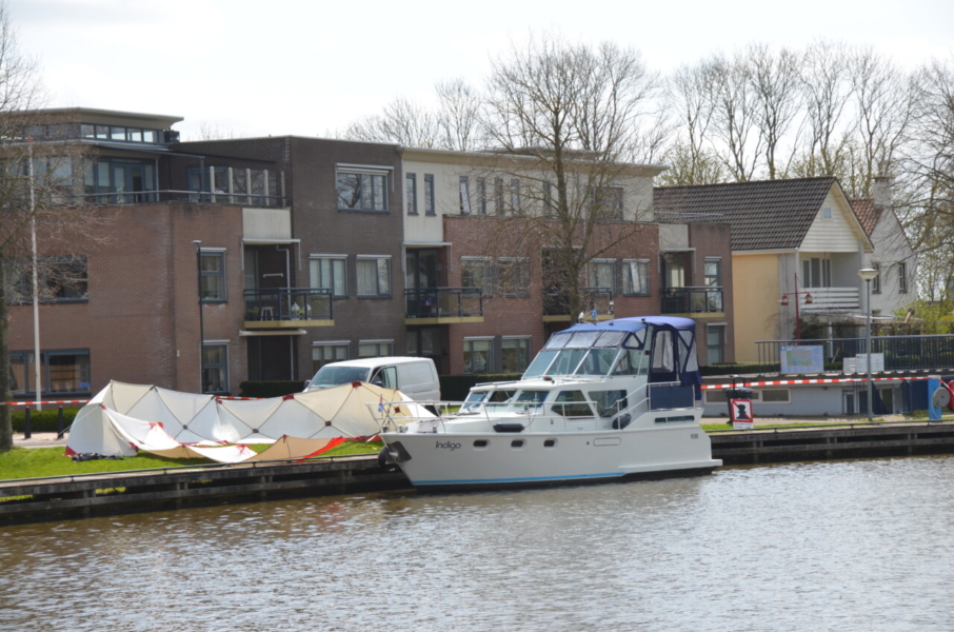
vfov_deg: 11.4
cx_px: 477
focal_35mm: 120
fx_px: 3173
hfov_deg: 17.1
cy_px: 316
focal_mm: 80
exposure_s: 1/320
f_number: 9
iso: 100
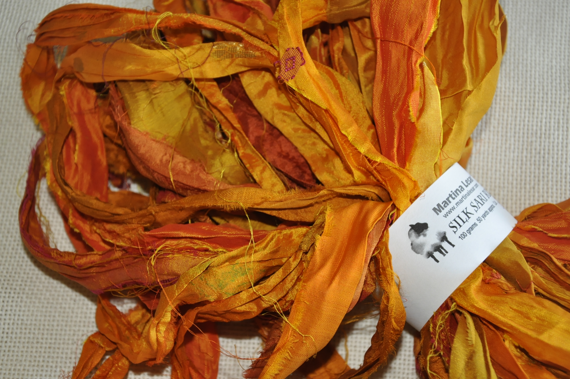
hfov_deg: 29.9
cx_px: 285
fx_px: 1067
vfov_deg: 20.1
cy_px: 190
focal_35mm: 68
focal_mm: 45
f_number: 4.8
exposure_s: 1/60
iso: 800
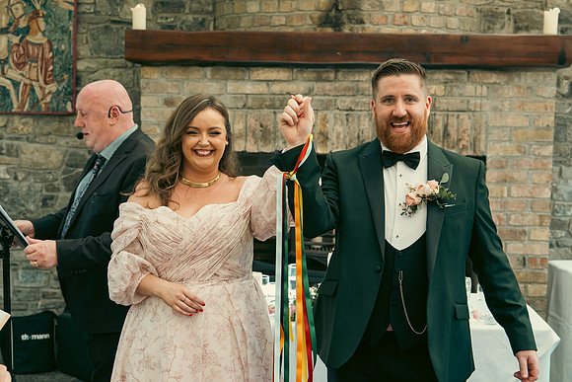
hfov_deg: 31.9
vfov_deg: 21.6
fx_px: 1001
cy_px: 191
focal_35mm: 63
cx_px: 286
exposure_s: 1/200
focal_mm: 42
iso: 400
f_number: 3.5
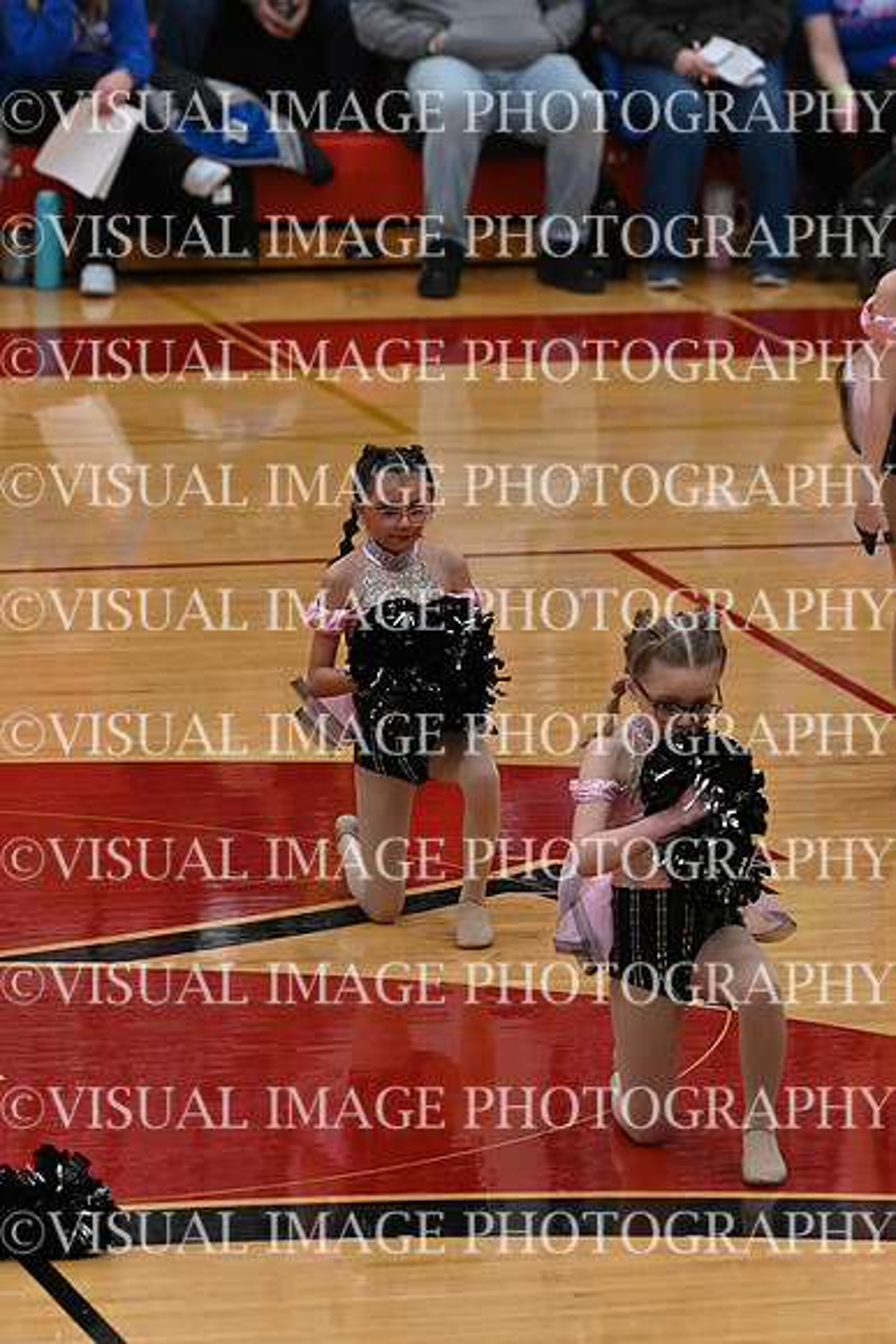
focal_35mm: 255
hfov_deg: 5.4
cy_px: 672
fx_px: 9514
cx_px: 448
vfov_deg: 8.1
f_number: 4
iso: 5000
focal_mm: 170
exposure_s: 1/400
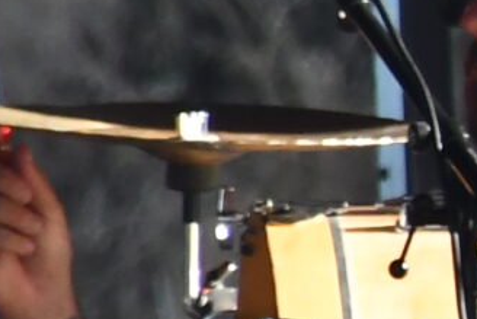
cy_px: 92
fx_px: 28989
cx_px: 1824
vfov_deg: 0.6
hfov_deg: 0.9
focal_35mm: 2187
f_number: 5.6
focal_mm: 140
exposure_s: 1/1000
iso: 800
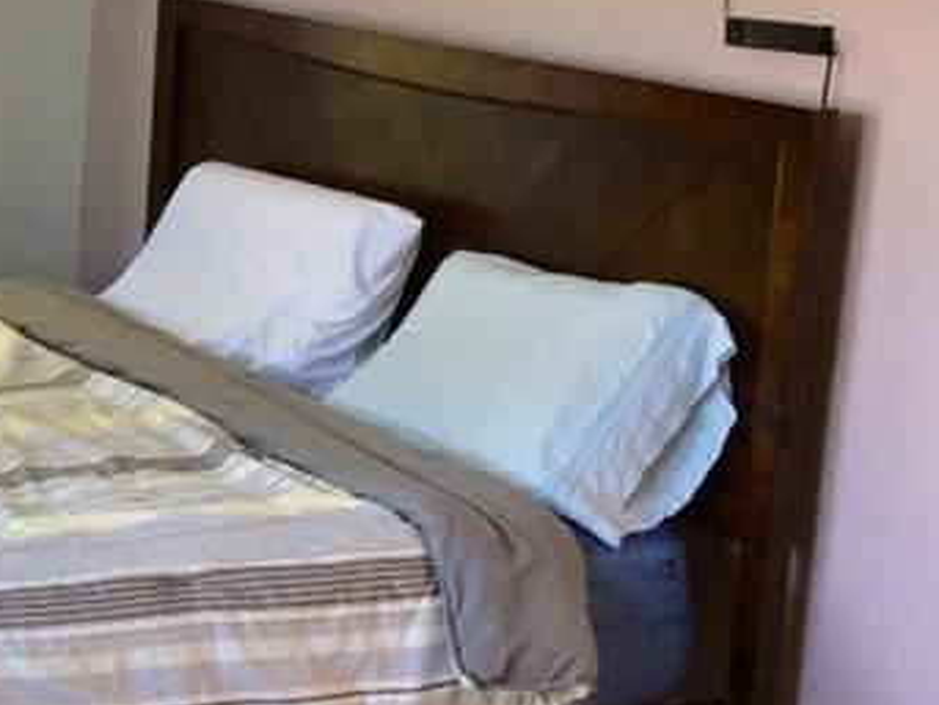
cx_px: -328
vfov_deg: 16.9
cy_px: 205
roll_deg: -1.3
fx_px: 2361
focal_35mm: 87
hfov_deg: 20.3
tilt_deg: -11.0
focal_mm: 4.15
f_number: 2.2
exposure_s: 1/30
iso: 32
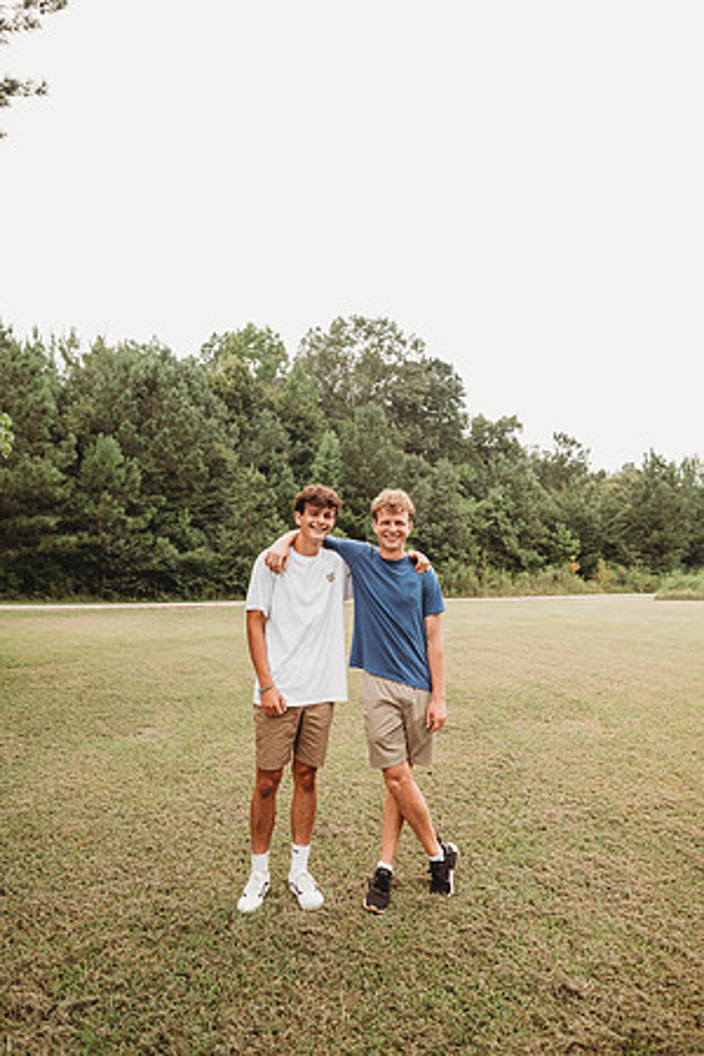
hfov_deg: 53.1
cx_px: 352
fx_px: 704
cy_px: 528
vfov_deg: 73.7
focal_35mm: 24
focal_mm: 24
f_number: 2.8
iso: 320
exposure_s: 1/200
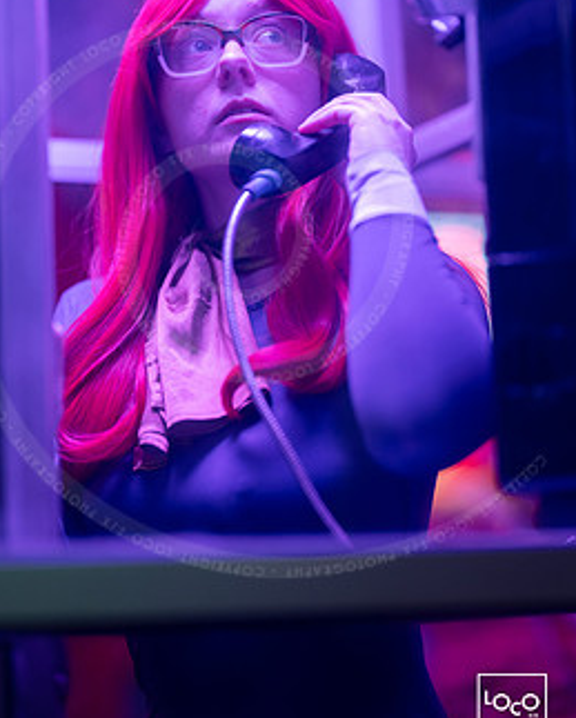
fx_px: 2362
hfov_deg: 13.9
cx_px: 260
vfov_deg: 17.3
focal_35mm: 111
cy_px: 289
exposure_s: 1/200
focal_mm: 85
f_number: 1.3
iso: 500
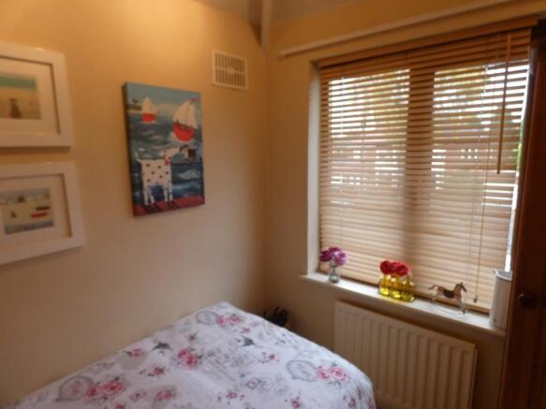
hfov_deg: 81.8
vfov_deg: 66.0
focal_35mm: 20
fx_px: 315
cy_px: 204
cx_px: 273
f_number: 2.8
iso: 250
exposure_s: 1/60
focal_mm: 3.6
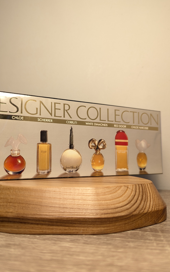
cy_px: 135
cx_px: 70
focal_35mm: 26
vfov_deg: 70.4
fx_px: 193
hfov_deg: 47.4
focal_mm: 6.81
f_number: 1.85
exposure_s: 1/90
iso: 104
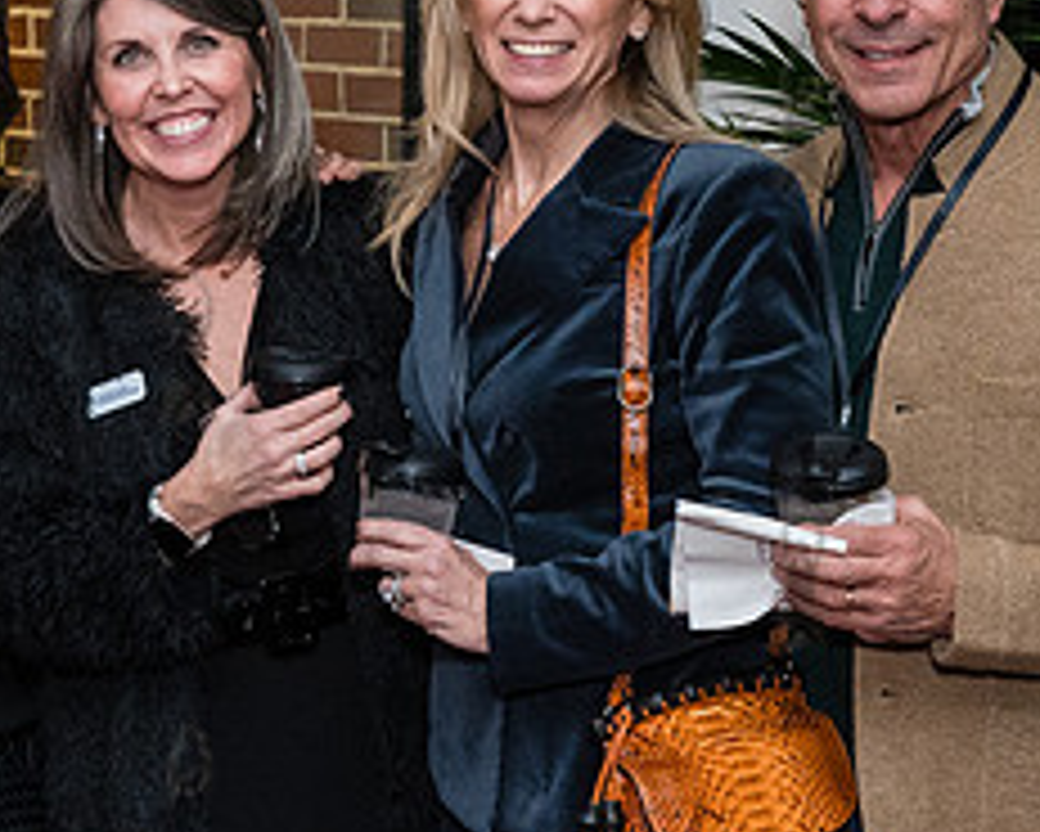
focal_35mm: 94
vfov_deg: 16.3
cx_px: 167
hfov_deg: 20.1
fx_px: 2895
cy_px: 278
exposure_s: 1/320
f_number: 6.3
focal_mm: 35
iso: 6400
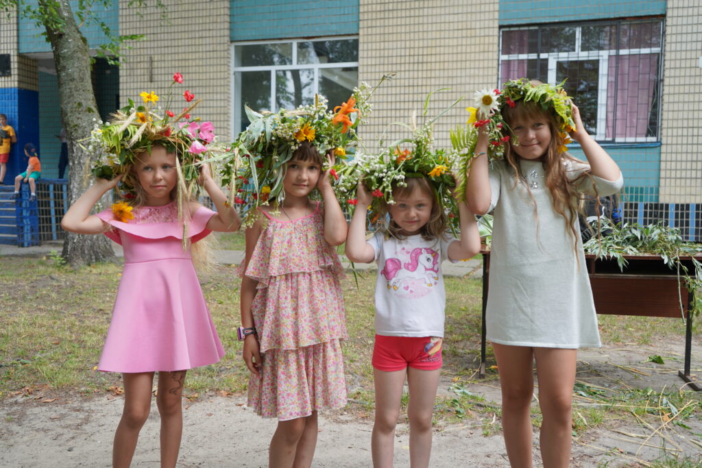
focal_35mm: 33
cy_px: 234
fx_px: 644
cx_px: 351
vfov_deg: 40.0
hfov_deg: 57.2
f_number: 4
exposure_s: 1/160
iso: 160
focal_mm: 33
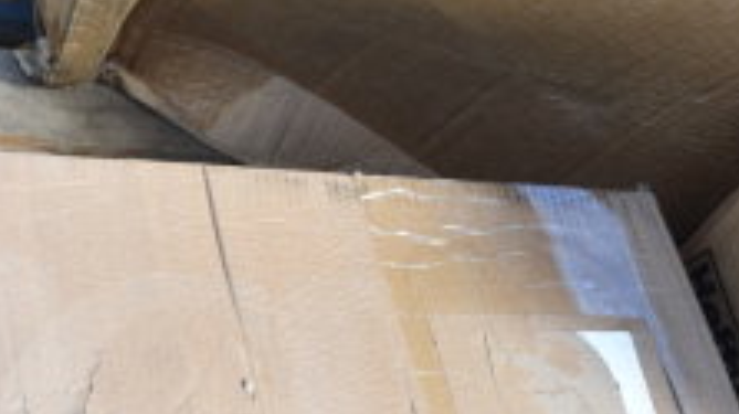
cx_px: 76
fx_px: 1684
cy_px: 538
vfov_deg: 13.5
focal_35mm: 86
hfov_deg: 24.1
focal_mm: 20
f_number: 5.6
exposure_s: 1/125
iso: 200
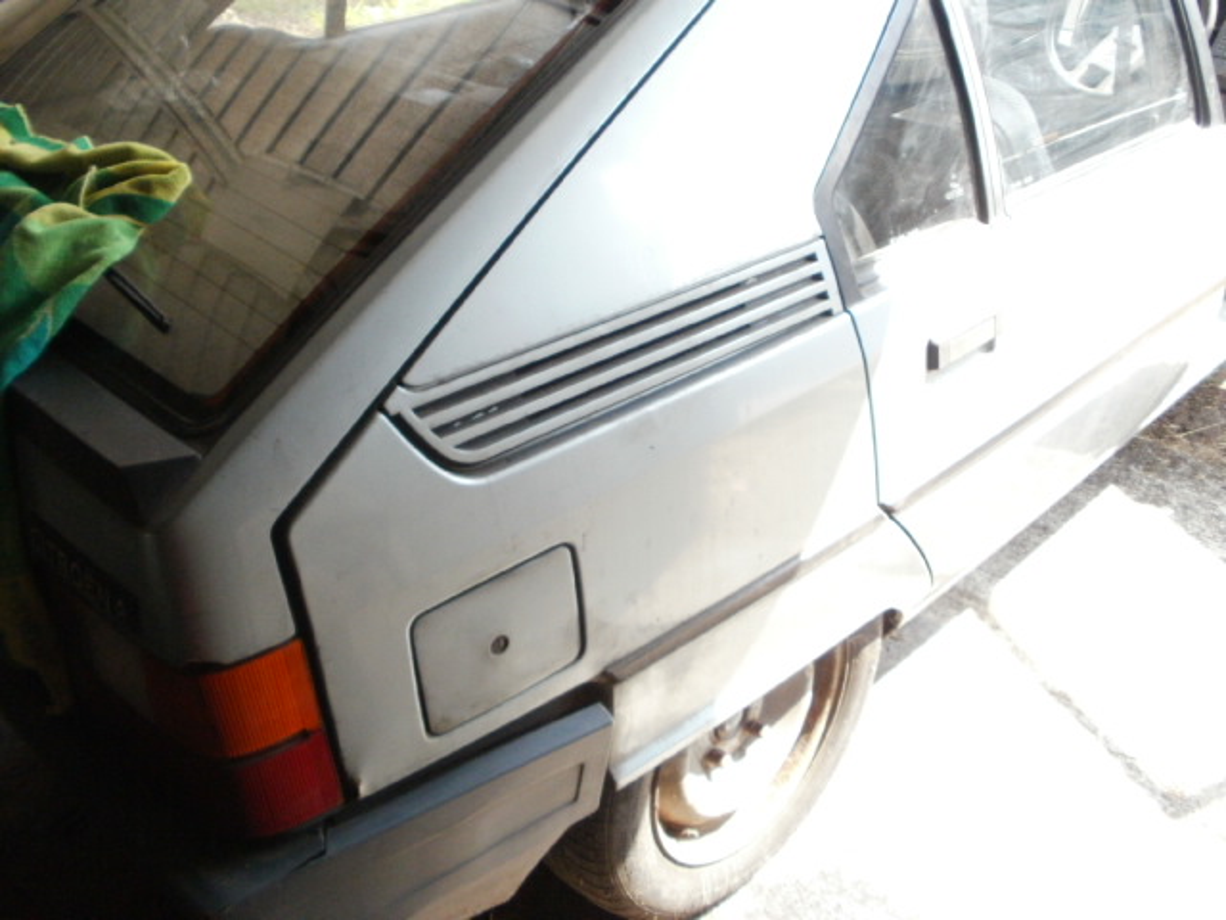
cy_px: 460
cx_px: 613
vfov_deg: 39.7
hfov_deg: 51.4
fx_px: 1275
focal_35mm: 36
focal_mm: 6.3
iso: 400
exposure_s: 1/250
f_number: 3.5
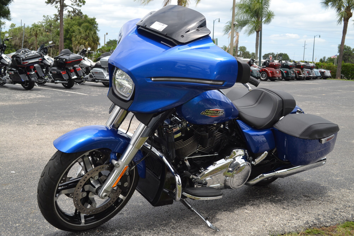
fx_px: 383
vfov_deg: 34.2
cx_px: 177
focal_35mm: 39
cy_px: 118
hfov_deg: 49.6
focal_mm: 26
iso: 100
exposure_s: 1/200
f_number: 7.1
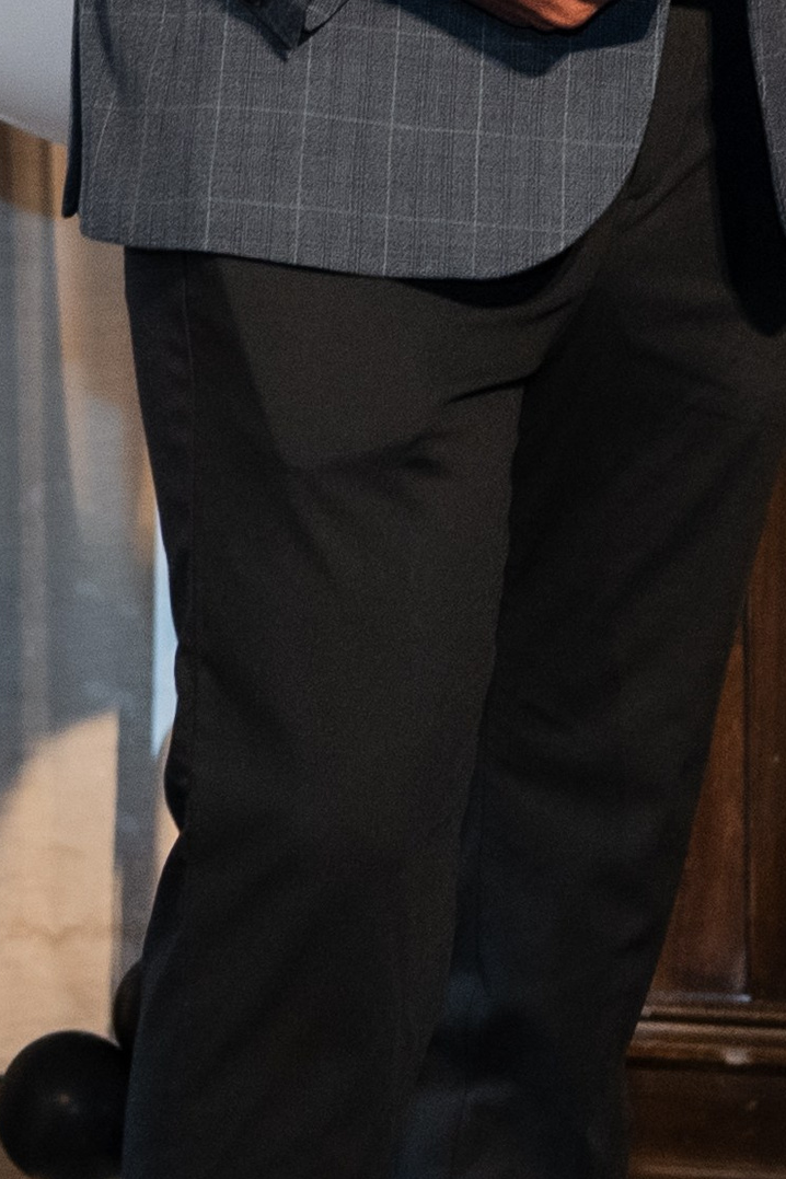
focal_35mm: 221
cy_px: -319
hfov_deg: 6.2
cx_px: 105
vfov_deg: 9.2
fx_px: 7237
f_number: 2.2
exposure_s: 1/200
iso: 1250
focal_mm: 35
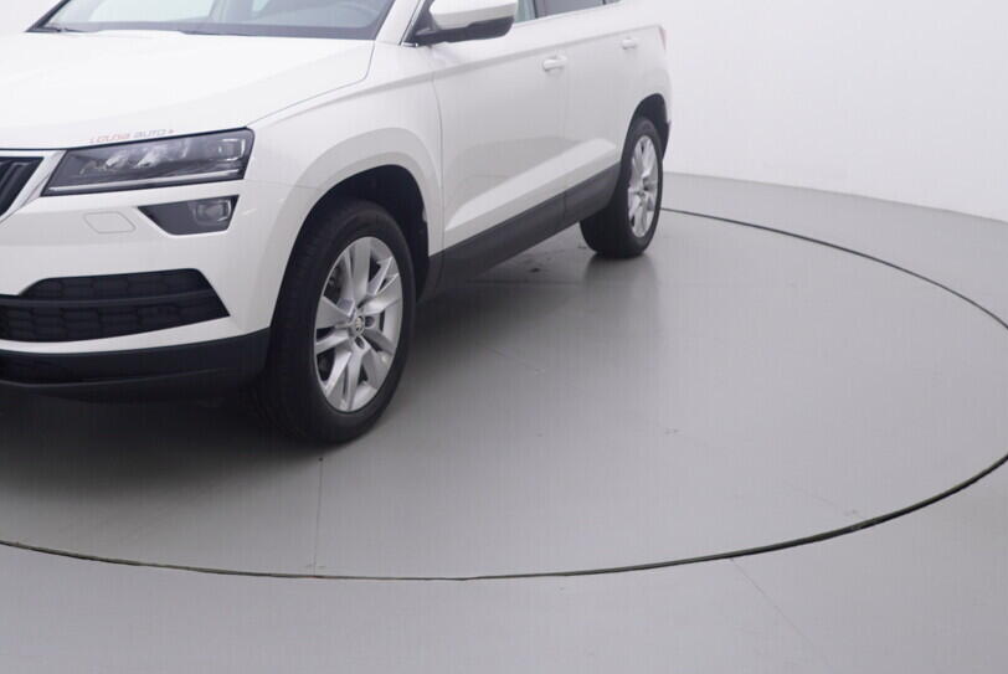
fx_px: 1118
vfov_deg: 32.6
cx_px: 257
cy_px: 130
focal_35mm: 40
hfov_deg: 46.8
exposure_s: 1/80
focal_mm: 15
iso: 200
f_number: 5
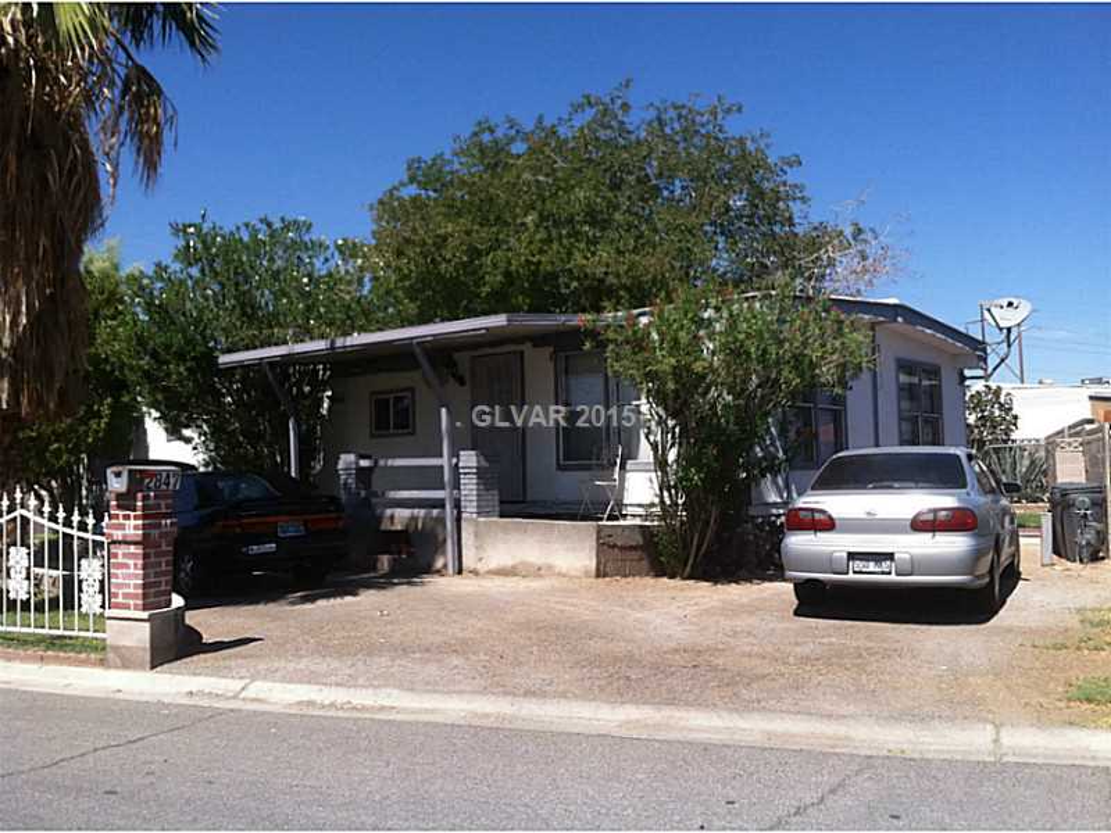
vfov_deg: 40.7
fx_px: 1123
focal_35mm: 35
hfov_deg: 52.6
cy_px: 416
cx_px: 556
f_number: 2.8
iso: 80
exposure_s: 1/1200
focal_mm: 3.85
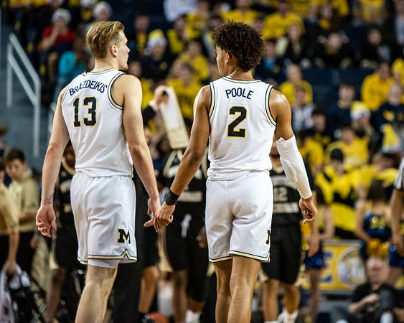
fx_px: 3521
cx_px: 230
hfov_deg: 6.6
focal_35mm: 295
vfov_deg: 5.2
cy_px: 113
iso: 2500
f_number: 2.8
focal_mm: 200
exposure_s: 1/1250
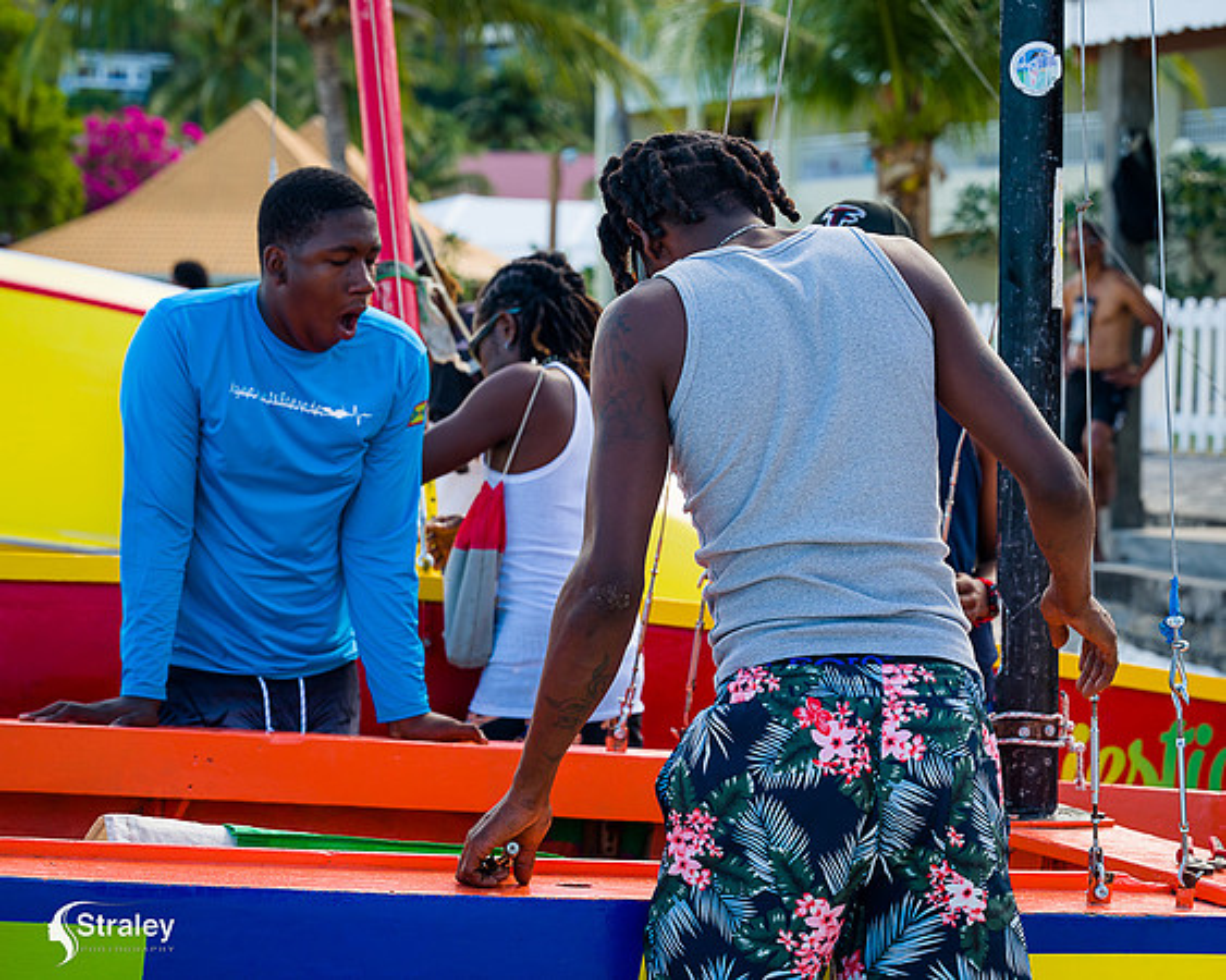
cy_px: 490
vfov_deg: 15.5
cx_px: 613
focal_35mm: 99
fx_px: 3595
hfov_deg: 19.4
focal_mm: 88
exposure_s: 1/320
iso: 360
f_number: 6.3
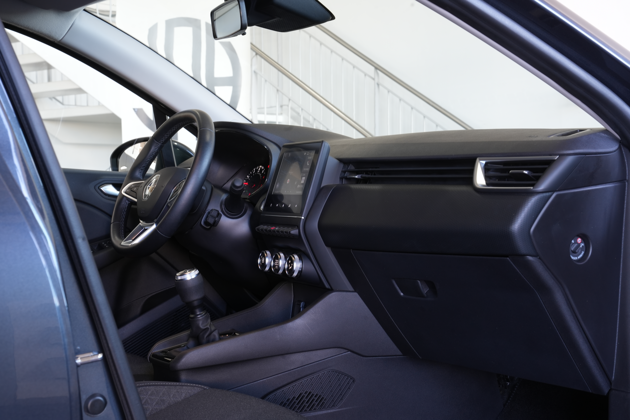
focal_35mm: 57
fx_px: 997
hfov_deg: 35.1
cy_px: 210
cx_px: 315
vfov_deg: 23.8
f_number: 13
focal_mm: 57
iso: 400
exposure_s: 1/3
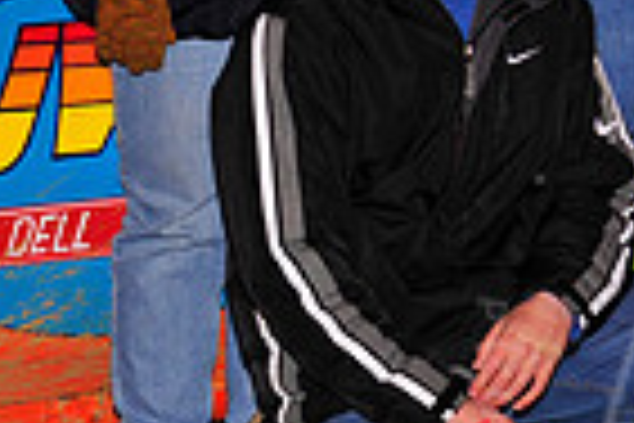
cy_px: -76
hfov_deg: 6.2
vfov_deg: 4.2
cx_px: 742
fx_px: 5776
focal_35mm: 328
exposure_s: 1/250
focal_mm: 80
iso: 500
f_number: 6.3
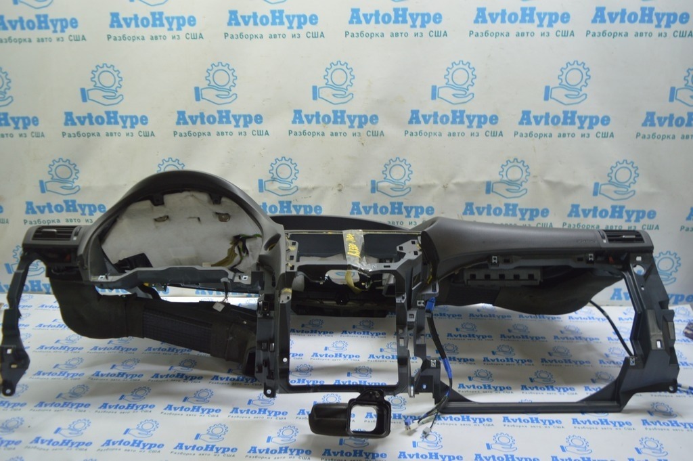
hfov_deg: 67.4
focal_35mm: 27
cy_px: 230
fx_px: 519
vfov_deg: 47.9
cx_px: 346
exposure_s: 1/40
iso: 400
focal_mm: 18
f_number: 3.5
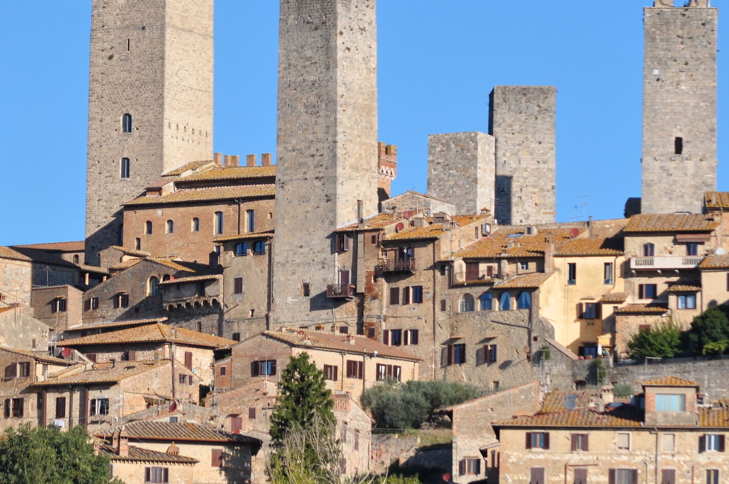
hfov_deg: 6.7
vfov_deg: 4.4
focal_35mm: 310
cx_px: 341
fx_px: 6270
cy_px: 172
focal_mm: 122
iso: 200
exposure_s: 1/320
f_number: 10
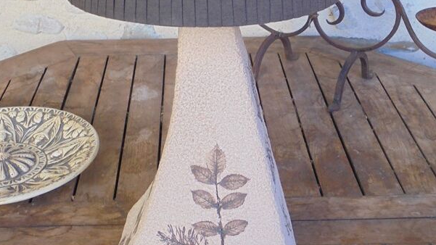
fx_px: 717
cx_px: 206
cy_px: 55
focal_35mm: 62
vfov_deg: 19.3
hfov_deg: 33.8
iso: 100
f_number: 4.2
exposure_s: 1/30
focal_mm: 6.9
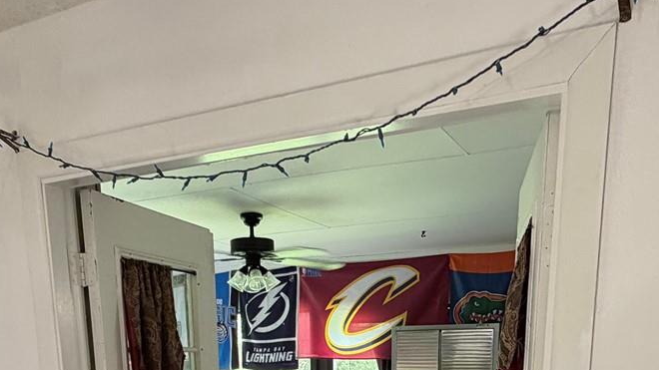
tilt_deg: -12.7
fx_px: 646
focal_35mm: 37
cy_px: 497
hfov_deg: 54.0
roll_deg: +0.0
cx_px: 340
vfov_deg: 26.5
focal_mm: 2.22
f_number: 2.2
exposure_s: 1/60
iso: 250
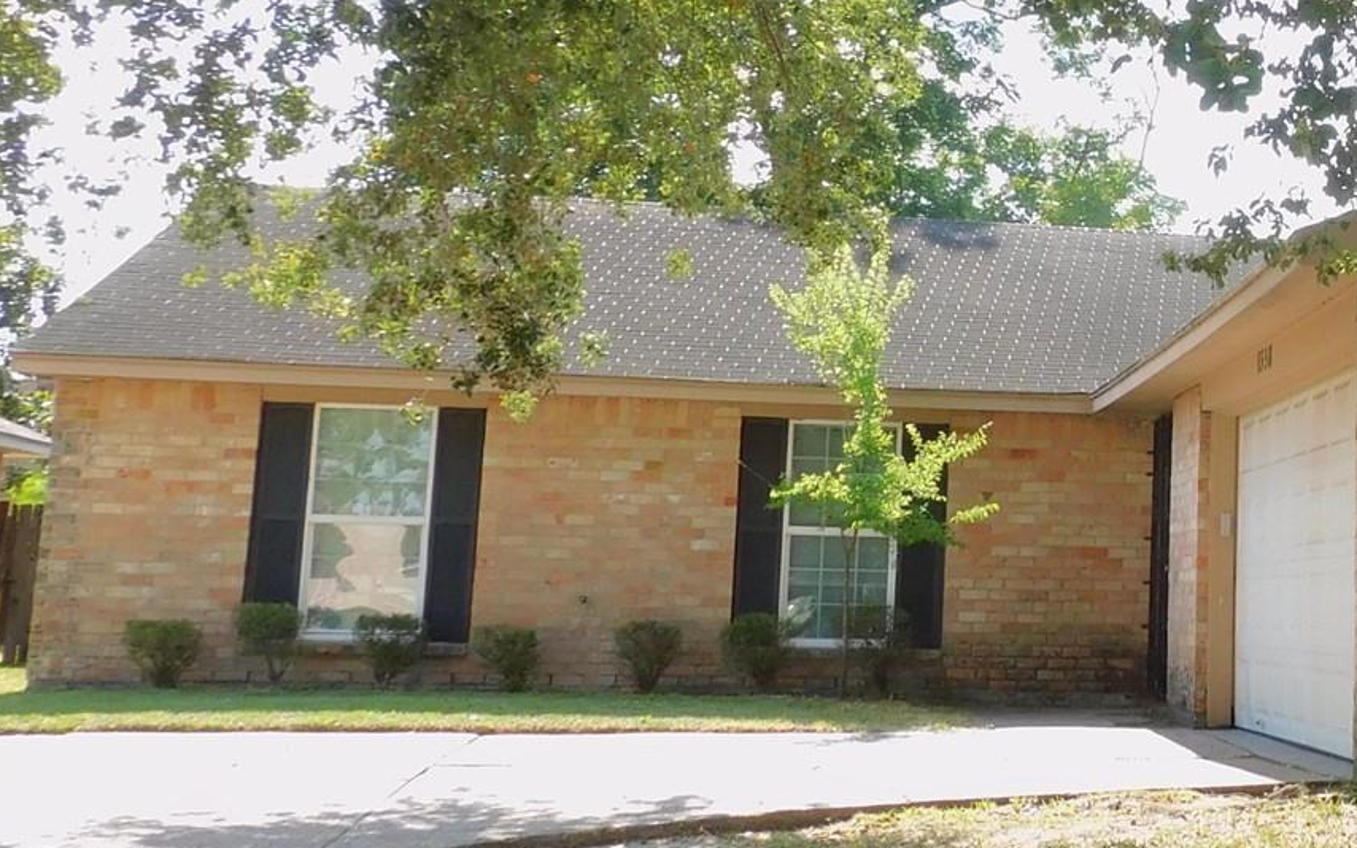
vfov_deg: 21.2
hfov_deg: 31.2
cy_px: 237
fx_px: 2256
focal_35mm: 61
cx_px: 1338
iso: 125
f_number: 3.3
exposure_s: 1/320
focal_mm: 4.3
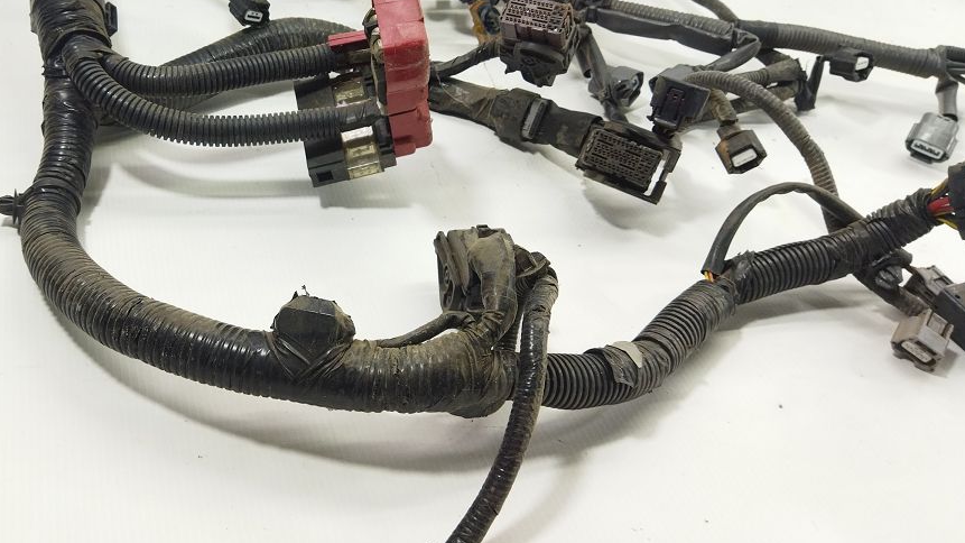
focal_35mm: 41
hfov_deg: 48.6
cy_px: 245
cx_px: 326
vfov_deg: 29.0
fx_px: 1049
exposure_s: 1/100
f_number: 1.79
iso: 134
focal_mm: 4.71
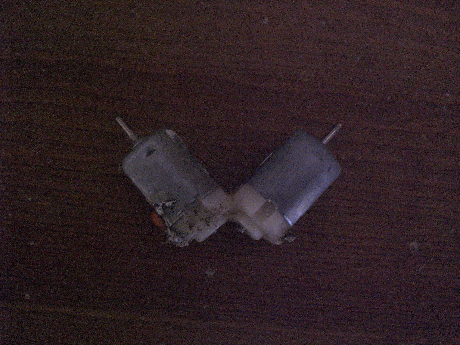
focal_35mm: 38
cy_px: 172
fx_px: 505
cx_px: 230
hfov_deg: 49.0
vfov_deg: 37.7
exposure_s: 1/15
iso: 800
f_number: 3.1
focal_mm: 6.3
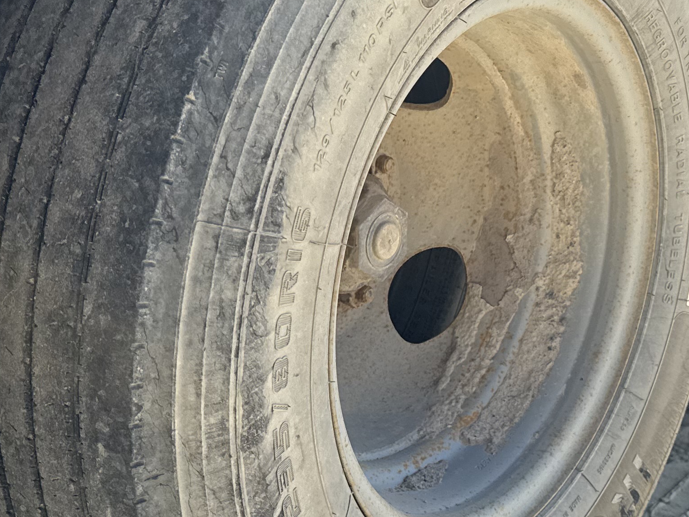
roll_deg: -4.5
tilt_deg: -10.3
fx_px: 1254
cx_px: 432
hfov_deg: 30.6
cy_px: 219
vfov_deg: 23.3
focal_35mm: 63
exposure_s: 1/3021
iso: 100
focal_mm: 6.76
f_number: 1.78
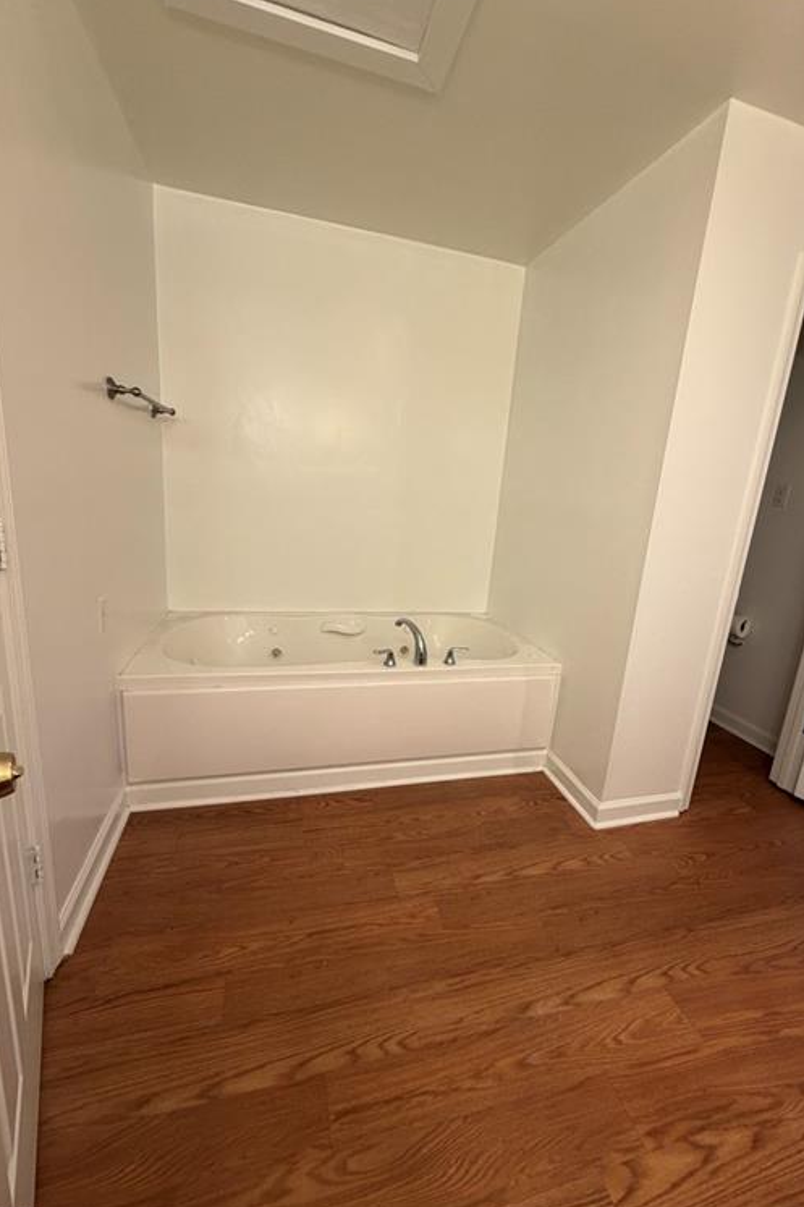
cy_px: 607
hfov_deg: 77.2
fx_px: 503
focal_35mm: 15
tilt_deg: -13.1
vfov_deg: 100.4
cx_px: 432
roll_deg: -5.1
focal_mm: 2.22
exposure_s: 1/60
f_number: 2.2
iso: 200
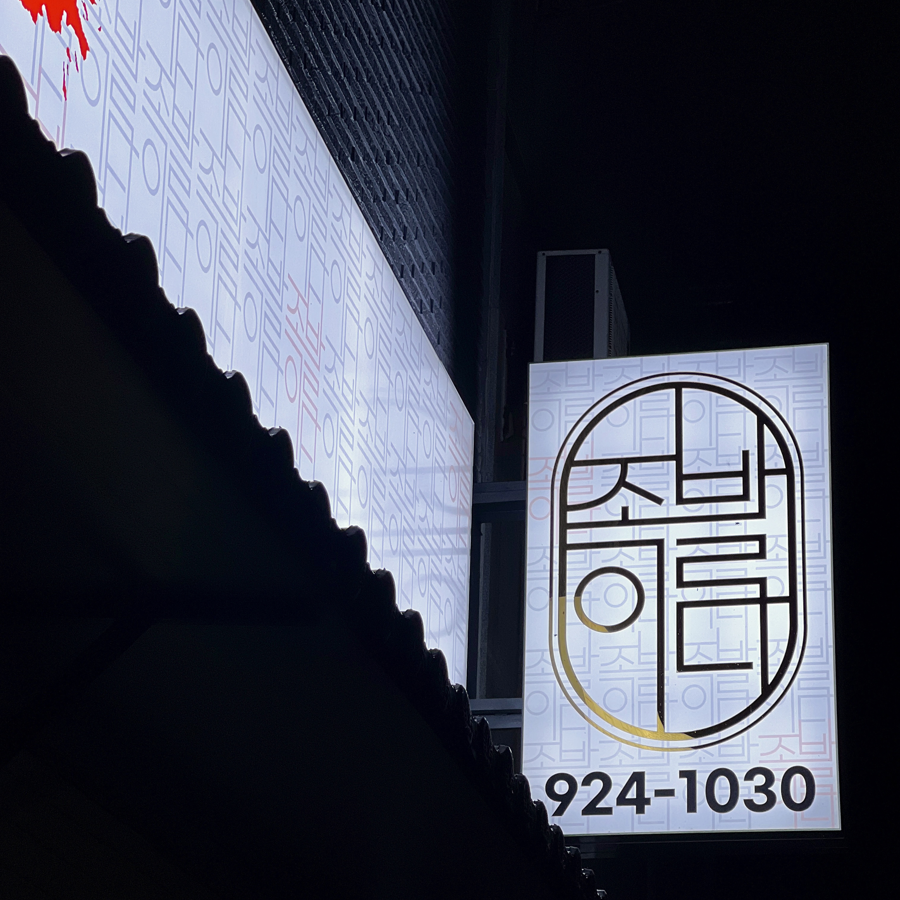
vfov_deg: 19.1
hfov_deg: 19.1
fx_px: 2677
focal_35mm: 91
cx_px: 450
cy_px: 552
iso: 50
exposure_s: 1/120
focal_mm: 9
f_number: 2.8
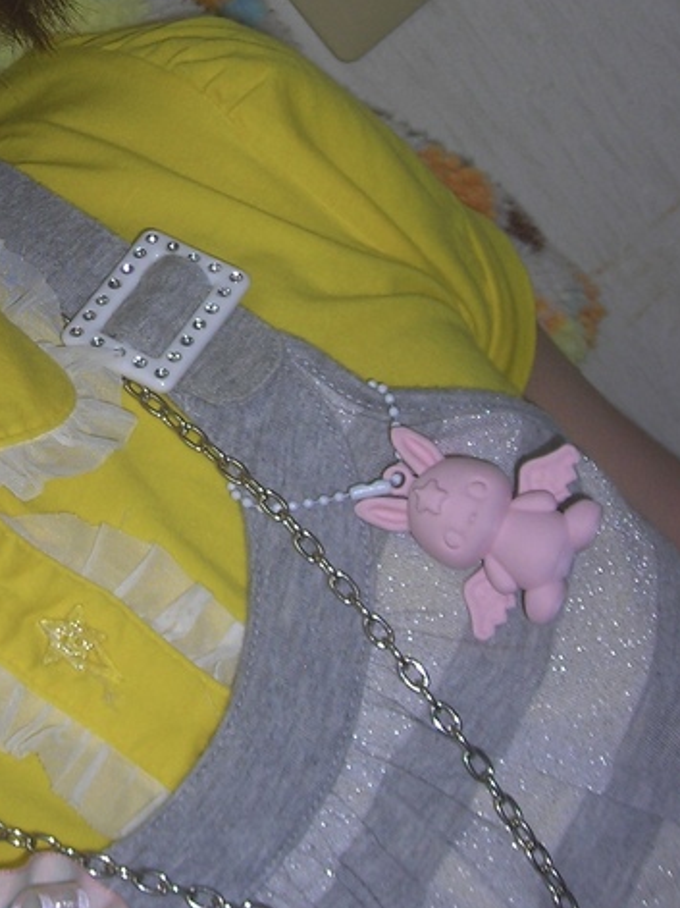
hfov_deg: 15.4
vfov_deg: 20.6
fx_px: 2463
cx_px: 8
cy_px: 174
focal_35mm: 94
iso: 50
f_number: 3.3
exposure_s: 1/60.1
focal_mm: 6.8
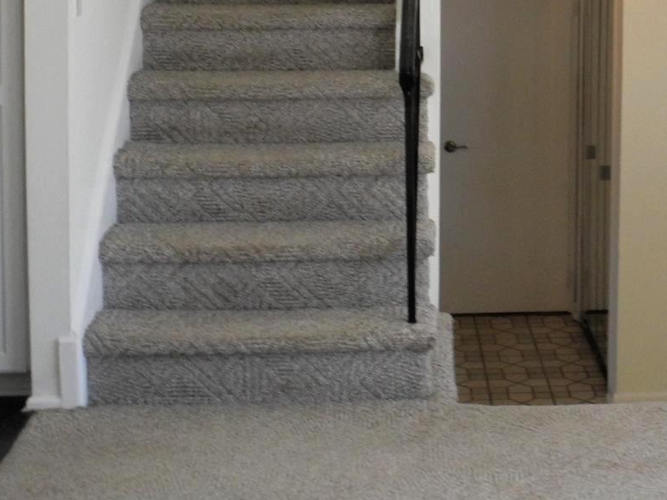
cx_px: 578
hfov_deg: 26.0
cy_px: -56
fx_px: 1406
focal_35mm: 73
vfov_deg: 19.3
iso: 170
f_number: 6.3
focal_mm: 6
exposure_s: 1/31.1
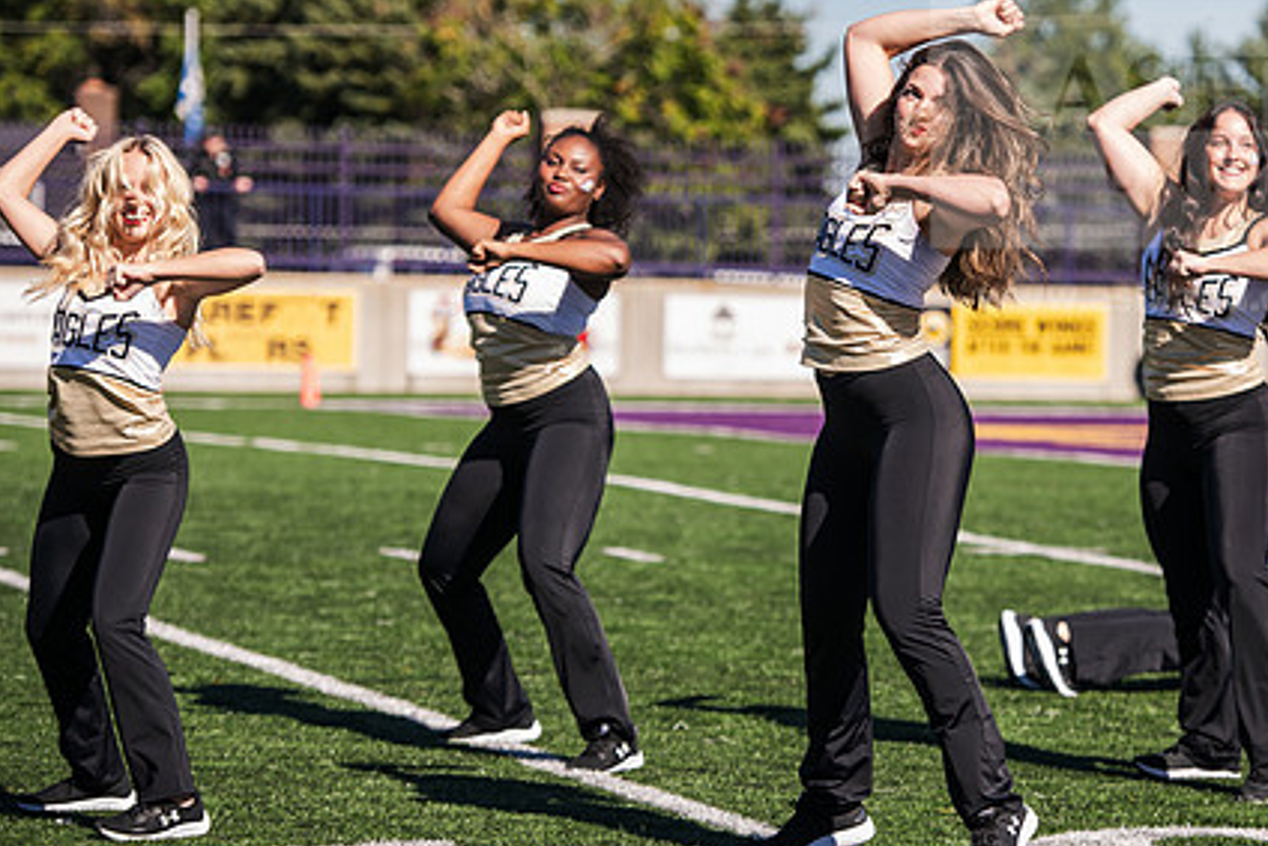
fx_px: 5778
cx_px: 840
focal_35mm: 164
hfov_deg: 12.5
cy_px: 360
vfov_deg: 8.4
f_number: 3.5
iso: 100
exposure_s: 1/800
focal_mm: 120
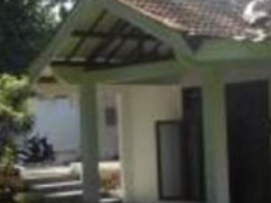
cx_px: 183
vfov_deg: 17.1
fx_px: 673
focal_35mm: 86
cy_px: 115
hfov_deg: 22.7
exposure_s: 1/320
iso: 80
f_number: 3.4
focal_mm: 4.7
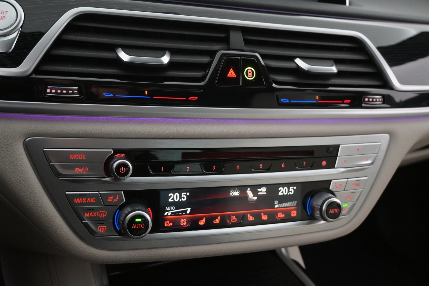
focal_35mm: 36
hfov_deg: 53.1
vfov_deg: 36.9
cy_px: 143
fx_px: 429
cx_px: 214
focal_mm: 24
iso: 2800
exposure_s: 1/40
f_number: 4.2
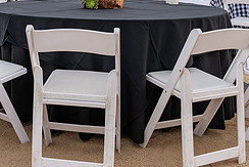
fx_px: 394
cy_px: 33
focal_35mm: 57
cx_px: 67
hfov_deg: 34.4
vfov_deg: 23.5
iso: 200
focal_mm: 24
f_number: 6.3
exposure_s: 1/160
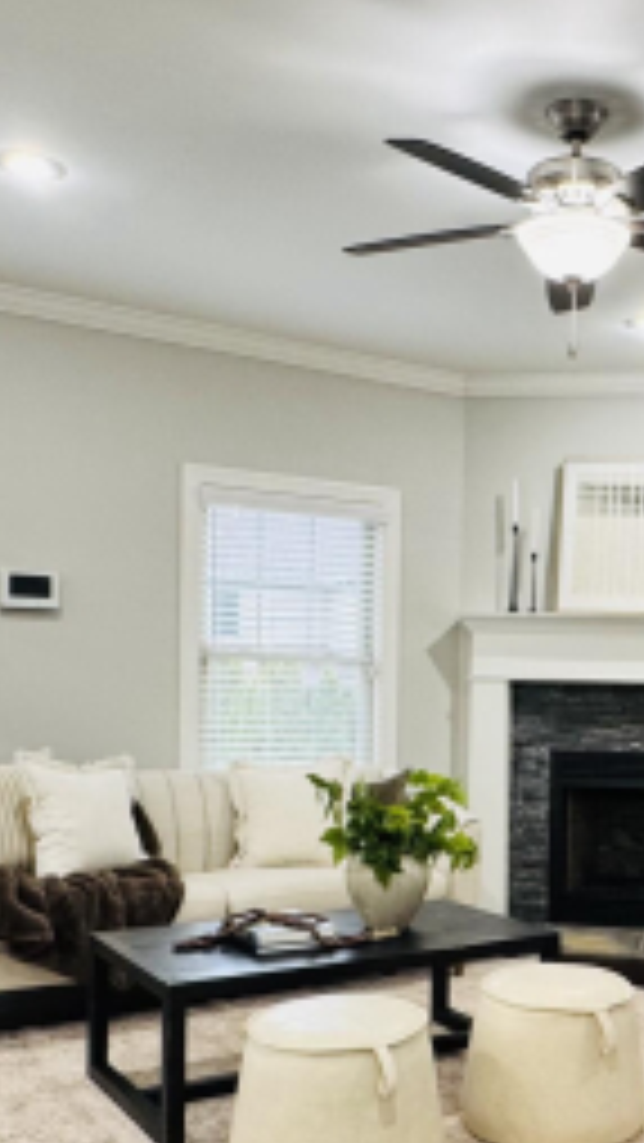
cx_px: 583
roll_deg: -1.1
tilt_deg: -1.9
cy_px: 716
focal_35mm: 40
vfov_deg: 50.0
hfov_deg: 28.5
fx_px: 1214
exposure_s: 1/60
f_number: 2.2
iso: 200
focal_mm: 2.22
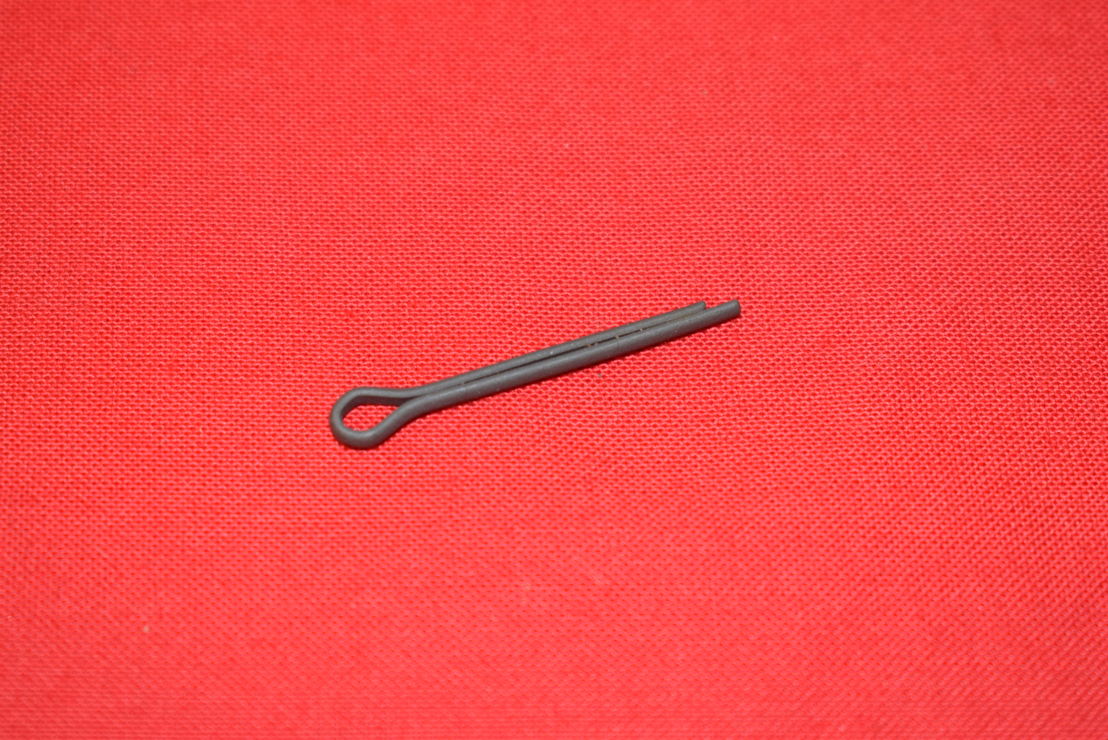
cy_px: 370
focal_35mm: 82
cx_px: 554
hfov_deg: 24.6
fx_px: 2541
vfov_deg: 16.6
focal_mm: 55
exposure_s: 1/60
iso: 800
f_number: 5.6
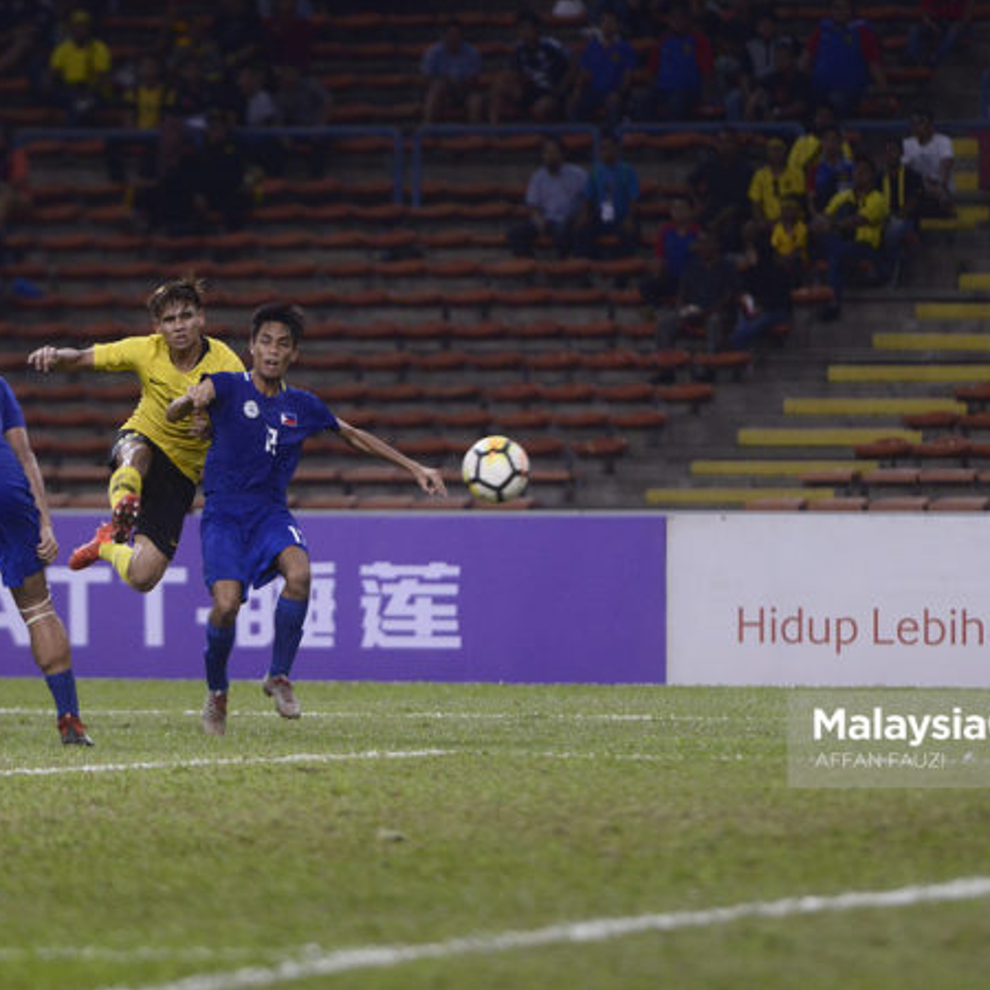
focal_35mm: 257
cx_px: 580
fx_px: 8316
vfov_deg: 6.8
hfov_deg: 6.8
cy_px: 495
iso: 1600
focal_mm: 200
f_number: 2.8
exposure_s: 1/1000
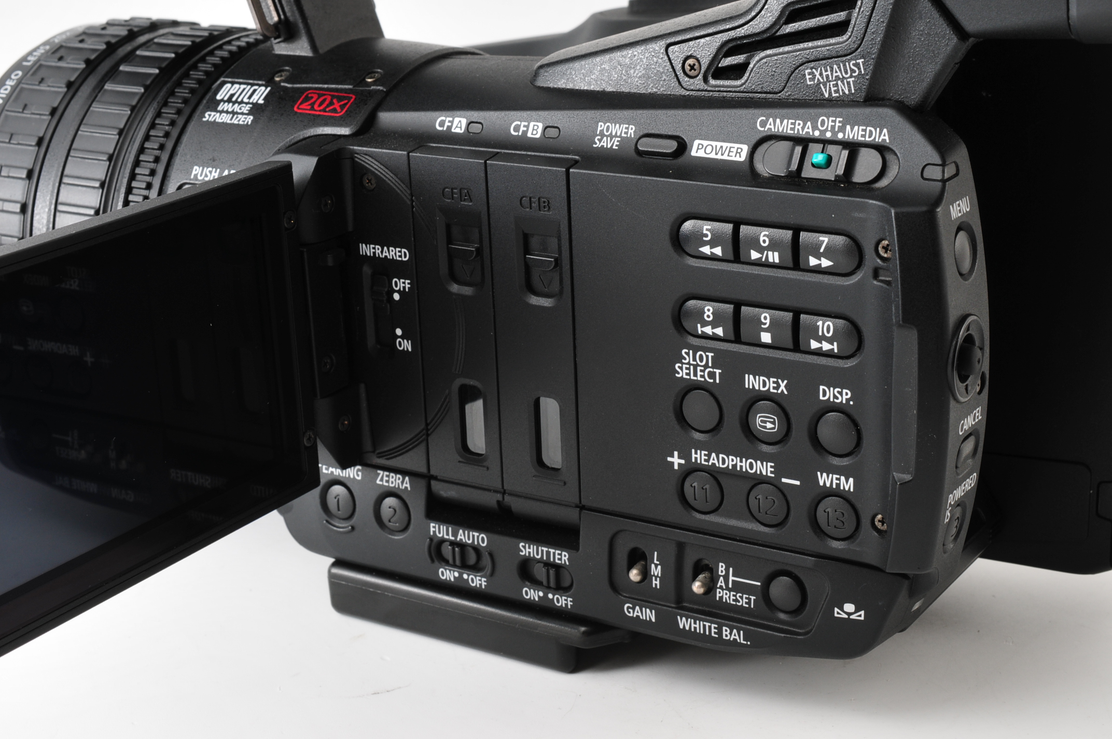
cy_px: 370
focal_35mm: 60
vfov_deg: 22.6
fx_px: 1851
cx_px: 556
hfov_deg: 33.4
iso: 200
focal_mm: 40
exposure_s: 1/250
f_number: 18
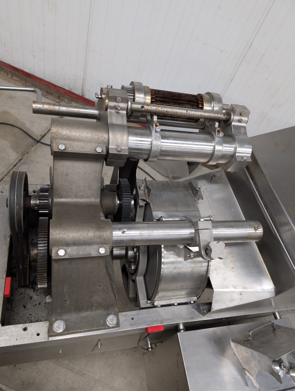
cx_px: 148
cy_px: 196
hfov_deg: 56.9
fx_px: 272
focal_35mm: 24
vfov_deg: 71.5
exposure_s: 1/100
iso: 543
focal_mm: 6.9
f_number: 1.68
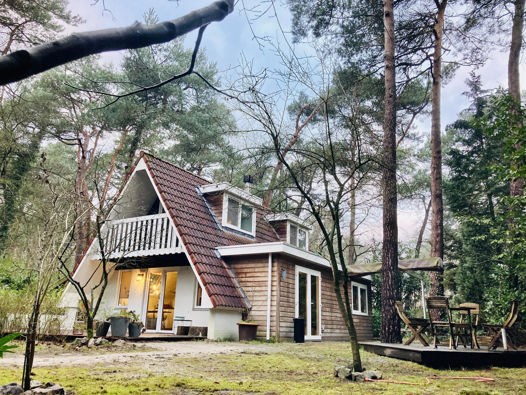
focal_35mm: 28
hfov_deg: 63.4
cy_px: 198
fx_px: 425
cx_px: 263
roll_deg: -0.8
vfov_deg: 49.7
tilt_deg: +16.7
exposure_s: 1/66
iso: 80
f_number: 1.8
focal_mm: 3.99
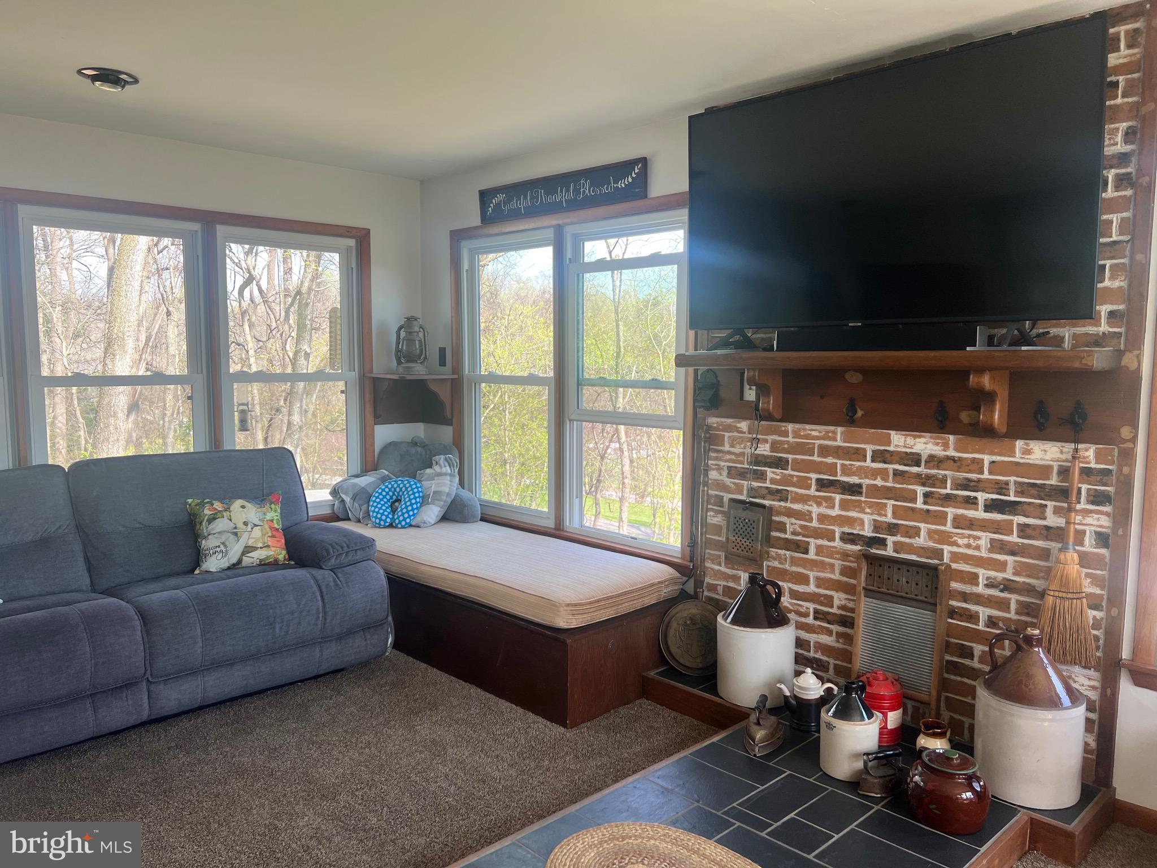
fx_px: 869
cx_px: 578
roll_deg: -0.1
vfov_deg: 53.1
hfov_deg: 67.3
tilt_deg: -6.0
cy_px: 434
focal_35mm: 26
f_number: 1.5
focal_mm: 5.7
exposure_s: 1/202
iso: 40
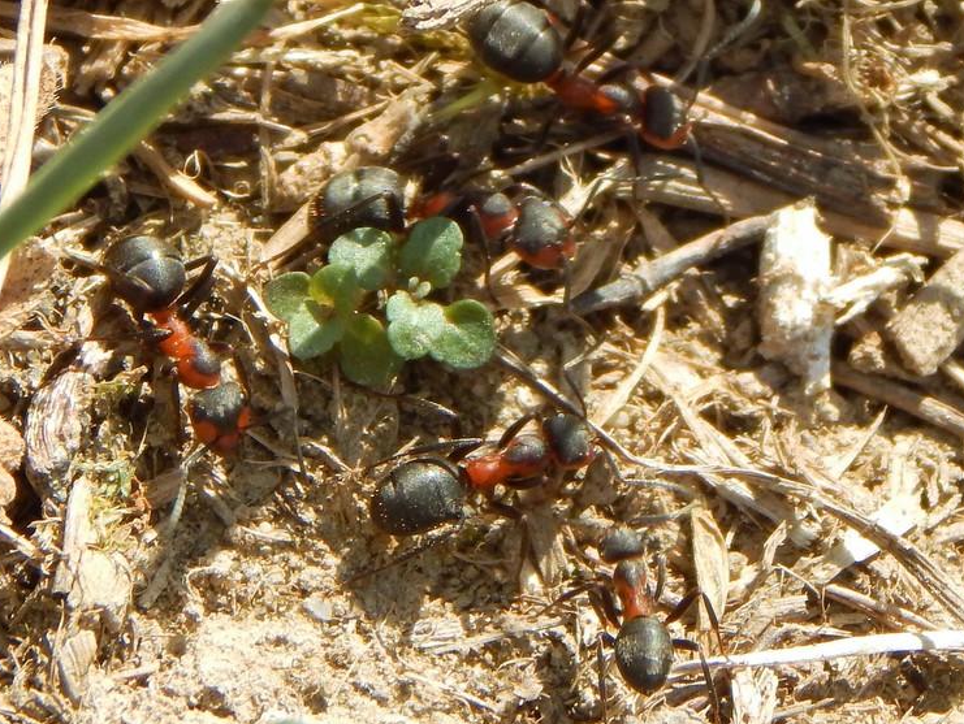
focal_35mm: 238
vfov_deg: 6.3
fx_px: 6633
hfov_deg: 8.3
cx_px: 472
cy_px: 373
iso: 125
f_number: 5.4
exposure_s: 1/320
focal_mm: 37.1
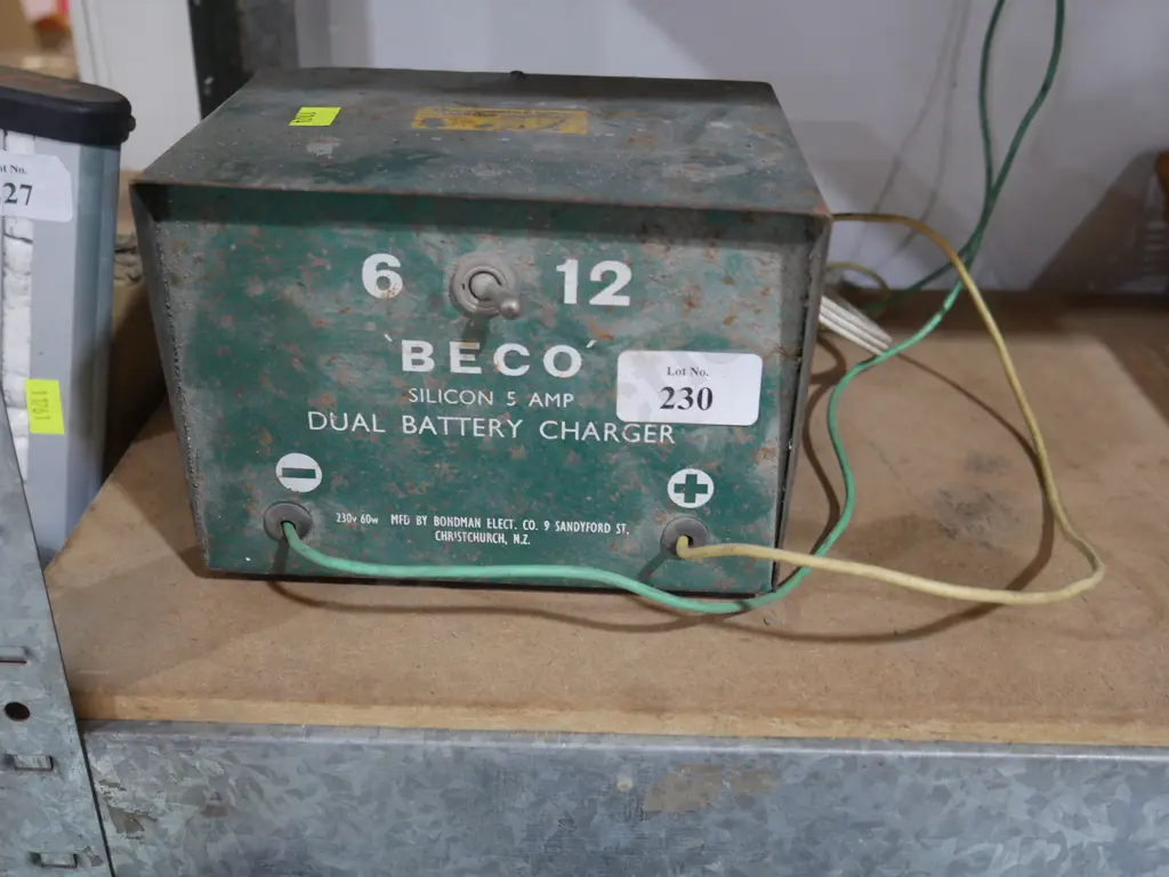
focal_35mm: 36
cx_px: 584
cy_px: 438
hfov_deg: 51.4
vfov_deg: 39.7
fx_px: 1216
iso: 1250
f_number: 4
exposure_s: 1/60
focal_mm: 18
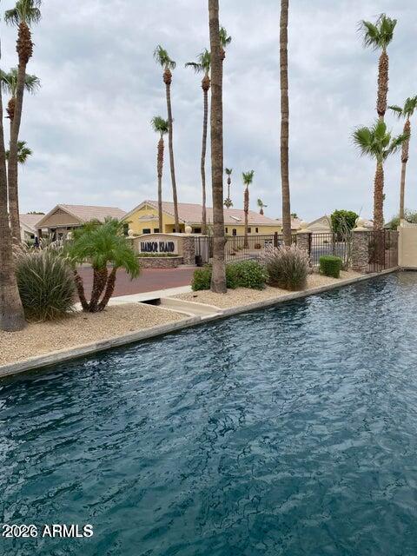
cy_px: 278
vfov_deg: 67.3
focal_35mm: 26
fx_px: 418
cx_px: 208
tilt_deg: -4.0
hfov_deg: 53.1
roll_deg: +2.8
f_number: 1.8
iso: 32
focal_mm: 4.25
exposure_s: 1/833
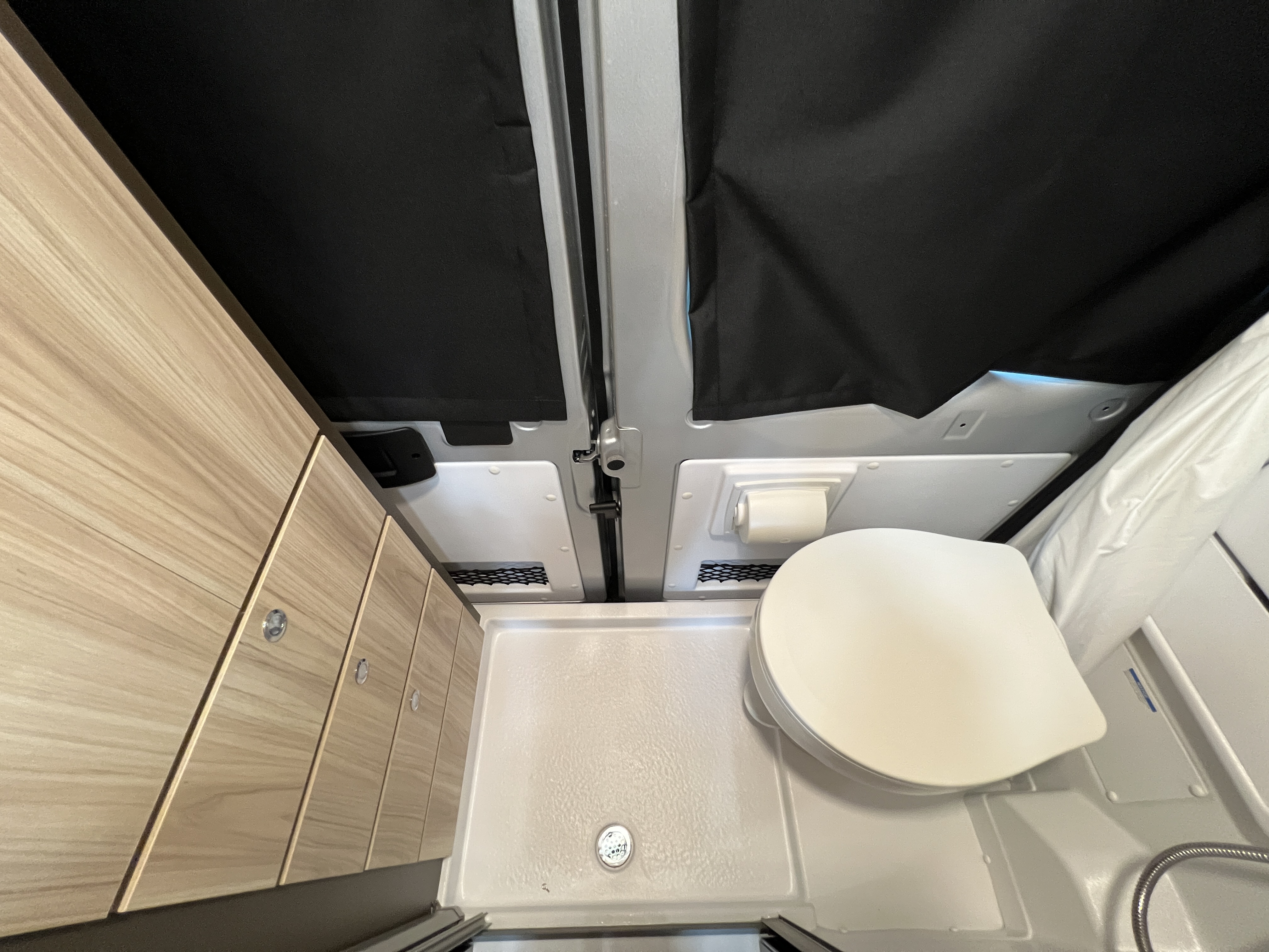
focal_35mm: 13
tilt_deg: -53.1
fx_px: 477
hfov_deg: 106.2
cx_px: 634
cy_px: 476
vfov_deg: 89.9
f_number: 1.8
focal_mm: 1.57
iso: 500
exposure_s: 1/60
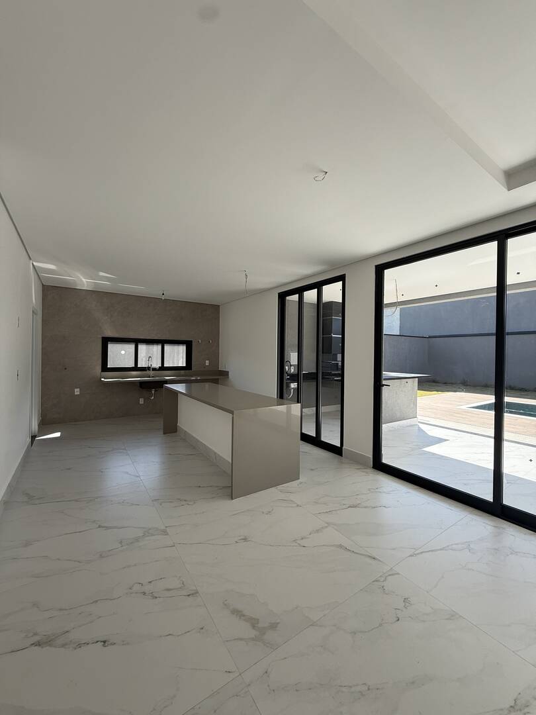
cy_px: 358
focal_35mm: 14
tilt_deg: +0.6
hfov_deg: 85.7
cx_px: 268
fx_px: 289
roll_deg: -1.1
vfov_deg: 102.1
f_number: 2.2
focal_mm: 2.22
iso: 50
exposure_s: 1/324
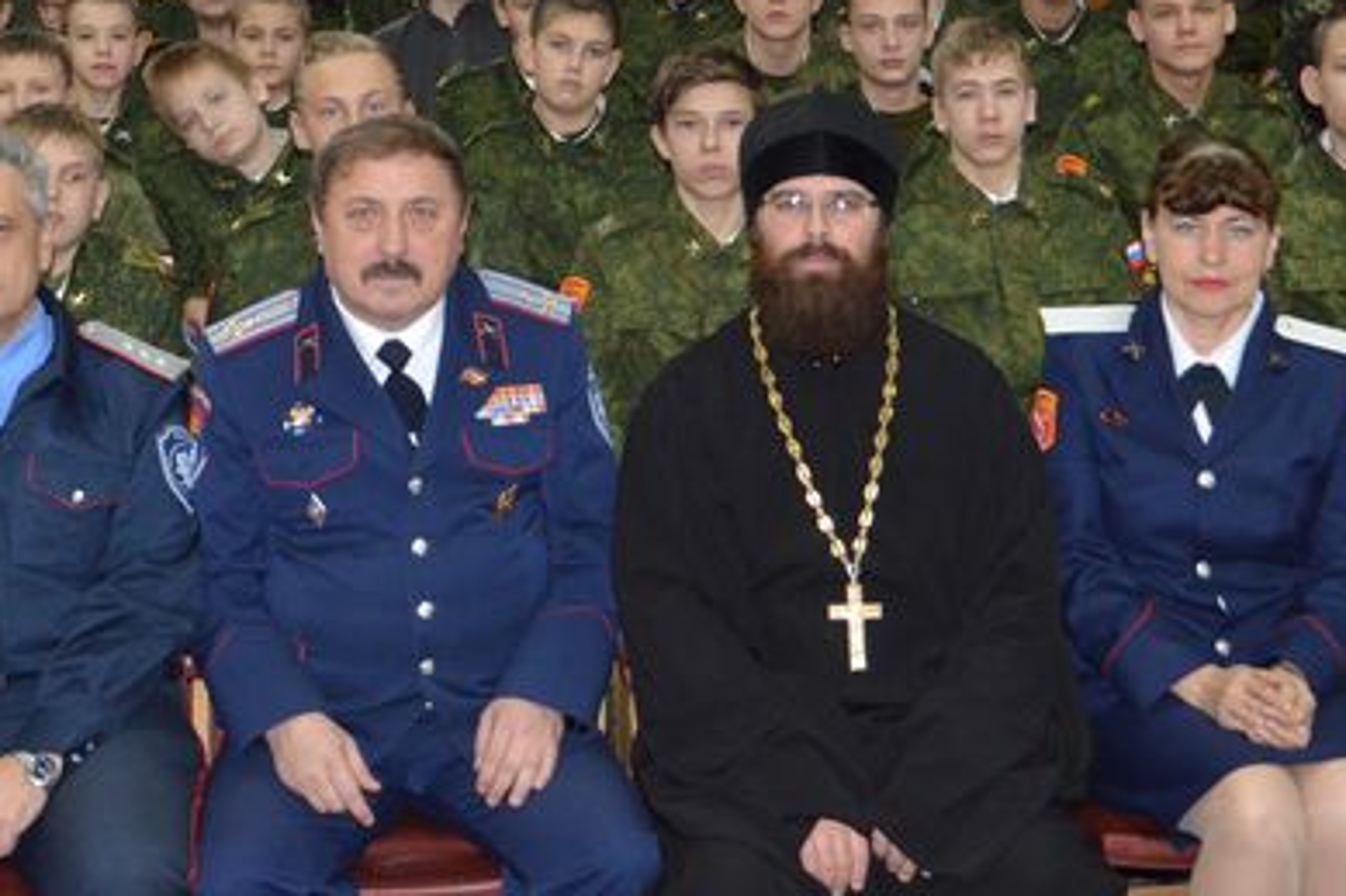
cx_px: 602
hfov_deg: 27.3
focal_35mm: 74
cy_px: 45
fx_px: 2765
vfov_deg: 18.0
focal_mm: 24
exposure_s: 1/60
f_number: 3.8
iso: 800
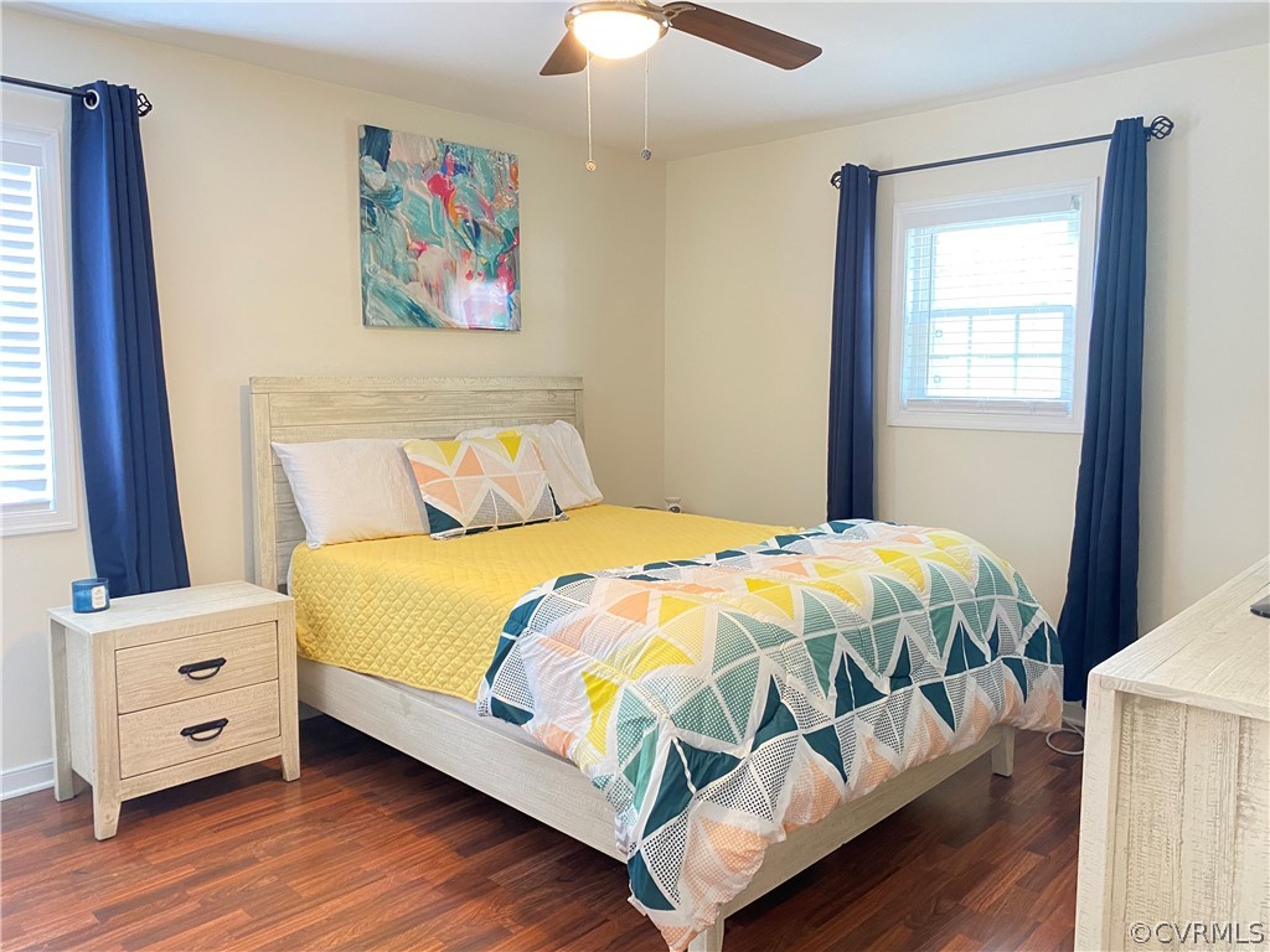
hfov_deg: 67.3
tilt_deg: -6.0
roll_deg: -0.2
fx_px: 954
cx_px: 635
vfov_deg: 53.1
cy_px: 476
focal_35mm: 26
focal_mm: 4.25
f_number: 1.8
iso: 400
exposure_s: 1/40
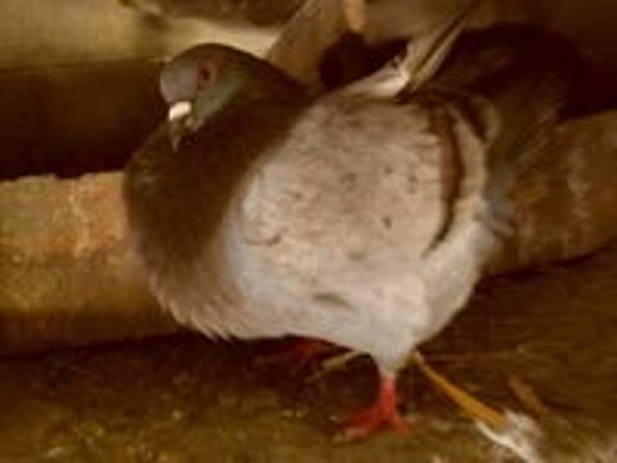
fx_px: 570
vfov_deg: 44.2
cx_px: 308
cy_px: 232
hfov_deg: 56.8
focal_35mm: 32
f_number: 3.4
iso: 400
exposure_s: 1
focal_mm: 5.3
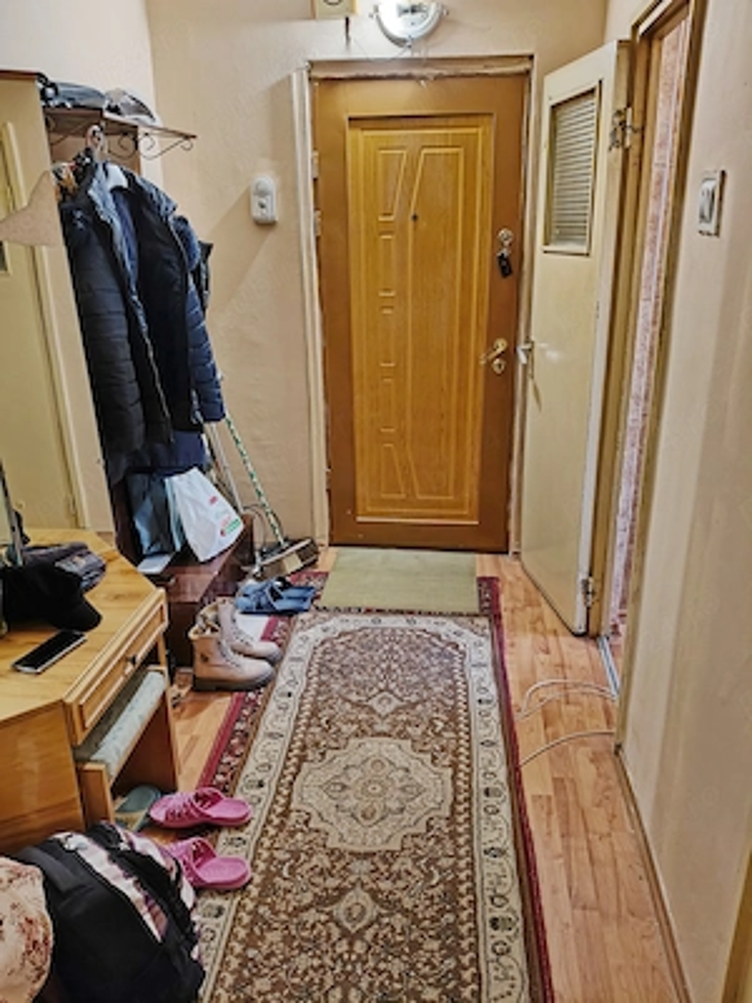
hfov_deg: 53.1
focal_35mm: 26
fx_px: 753
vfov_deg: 67.3
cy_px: 502
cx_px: 376
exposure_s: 1/33.4
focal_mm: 4.84
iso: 800
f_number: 1.8
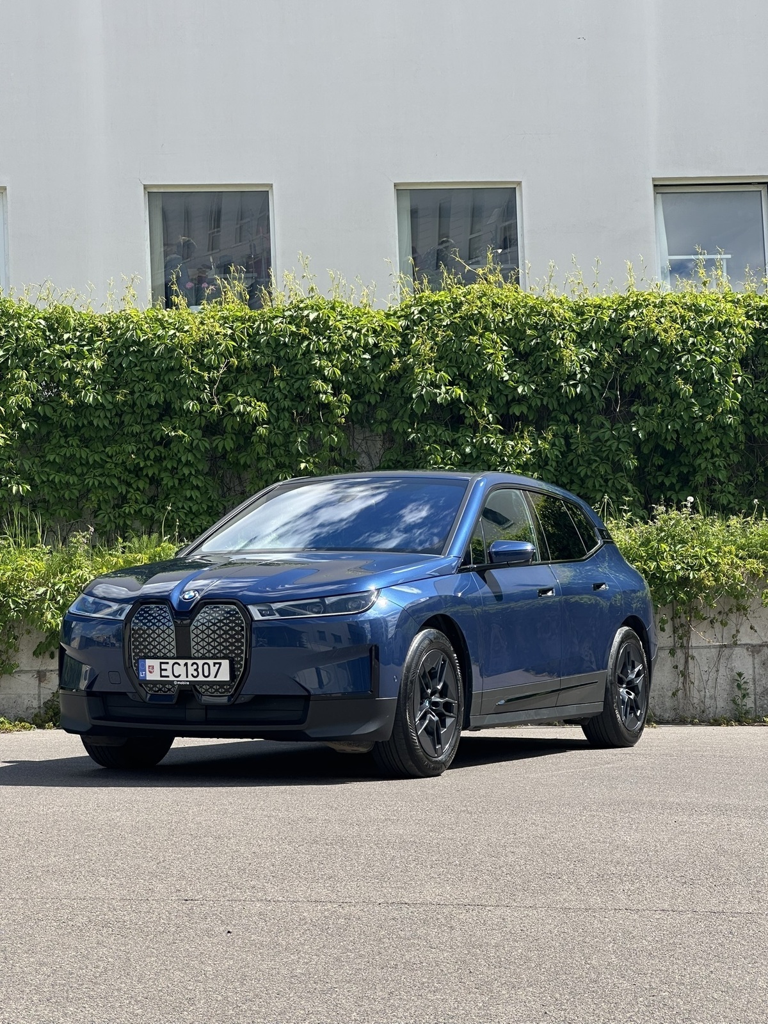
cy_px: 512
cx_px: 384
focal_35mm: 77
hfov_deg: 19.1
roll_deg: +2.0
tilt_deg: +4.2
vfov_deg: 25.3
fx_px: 2278
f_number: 2.8
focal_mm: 9
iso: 32
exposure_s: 1/440
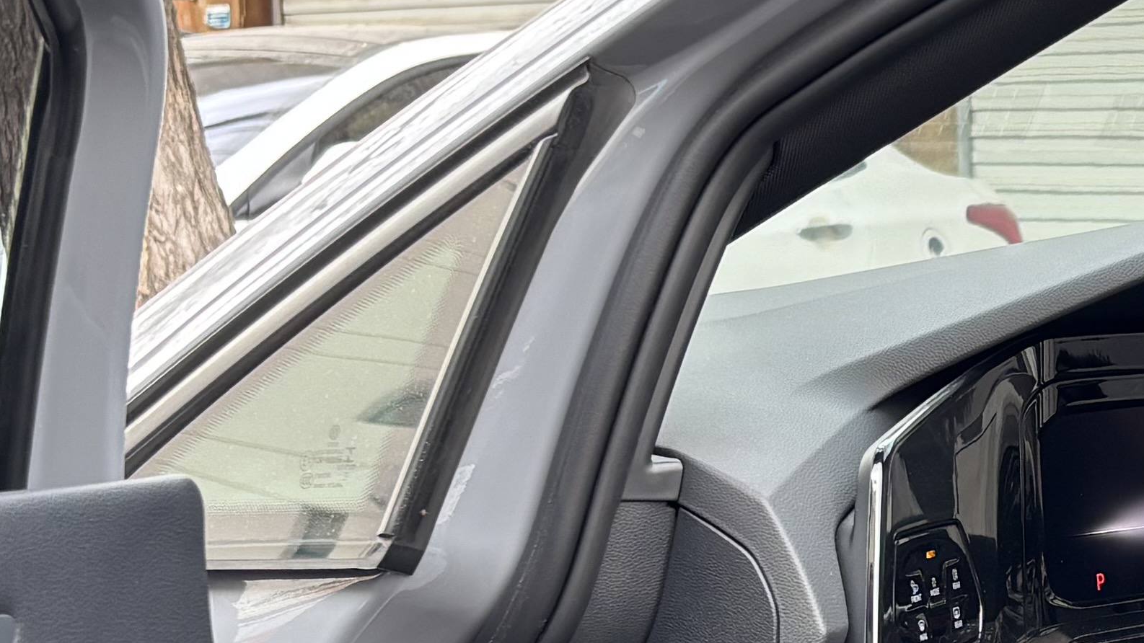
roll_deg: +0.0
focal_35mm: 102
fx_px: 3094
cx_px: 1240
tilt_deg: -7.2
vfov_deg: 11.8
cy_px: 596
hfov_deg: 20.1
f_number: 1.6
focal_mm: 5.96
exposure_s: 1/121
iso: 64
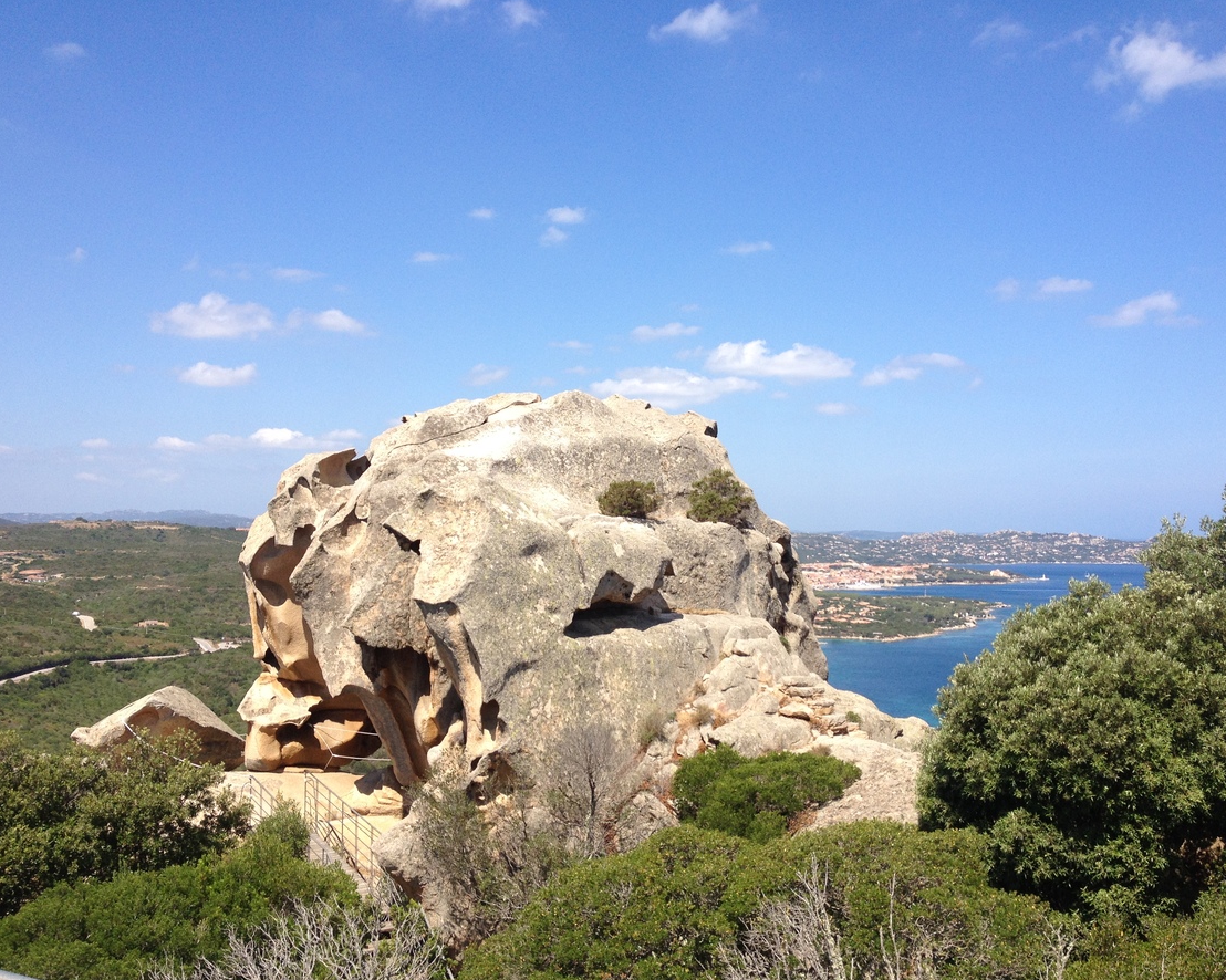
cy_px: 493
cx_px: 659
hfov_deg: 49.0
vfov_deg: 40.1
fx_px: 1342
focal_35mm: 37
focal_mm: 4.28
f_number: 2.4
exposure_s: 1/1577
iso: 50
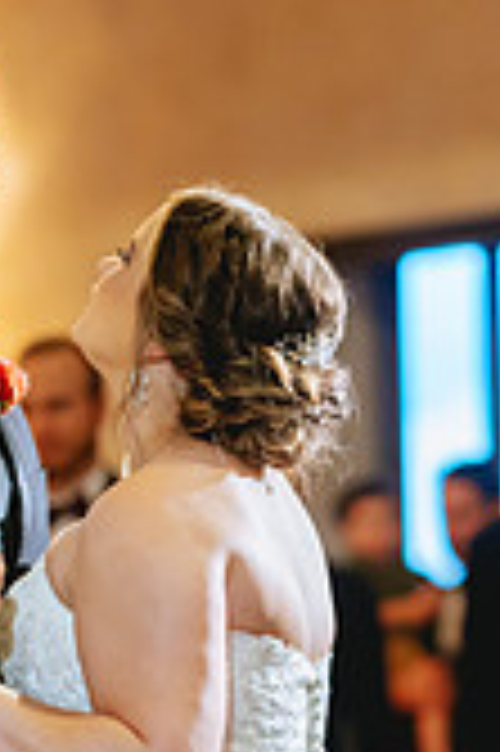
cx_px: 72
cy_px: 572
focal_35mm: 229
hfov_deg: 6.0
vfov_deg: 9.0
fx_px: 4780
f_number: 2
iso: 2500
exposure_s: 1/160
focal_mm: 85
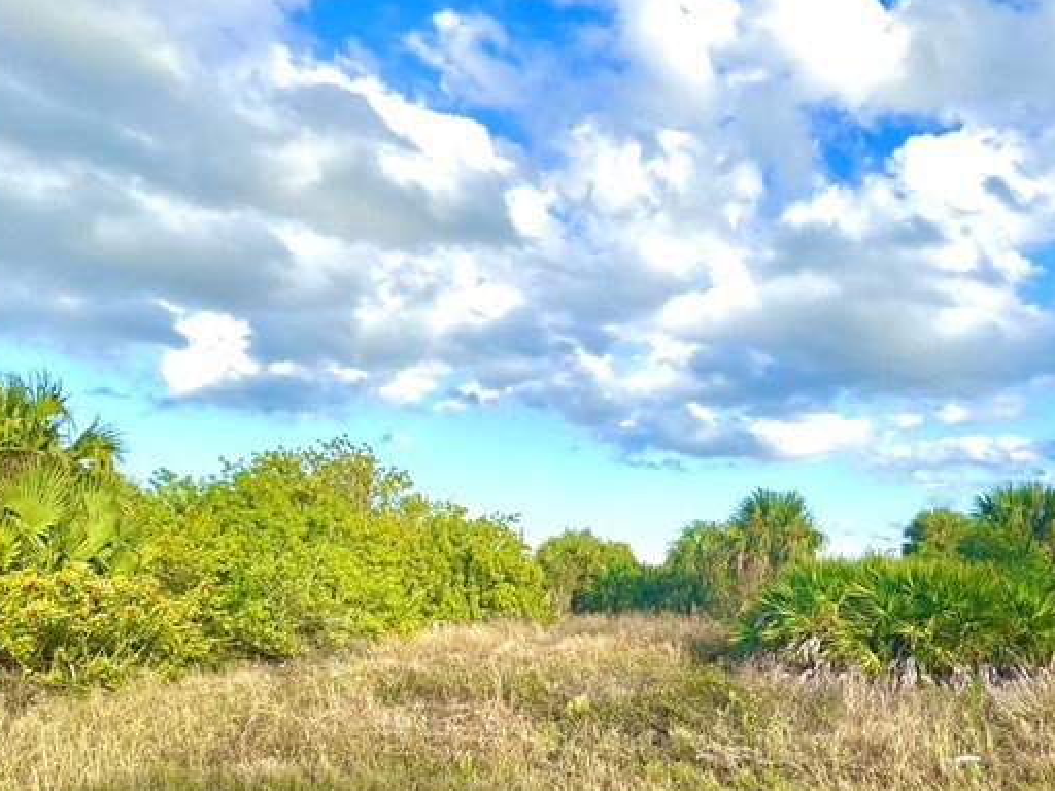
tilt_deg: +2.3
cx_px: 729
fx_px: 853
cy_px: 552
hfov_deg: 61.4
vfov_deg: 48.6
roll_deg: -0.8
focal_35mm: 28
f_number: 2.2
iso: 40
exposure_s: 1/1236
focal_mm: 2.22
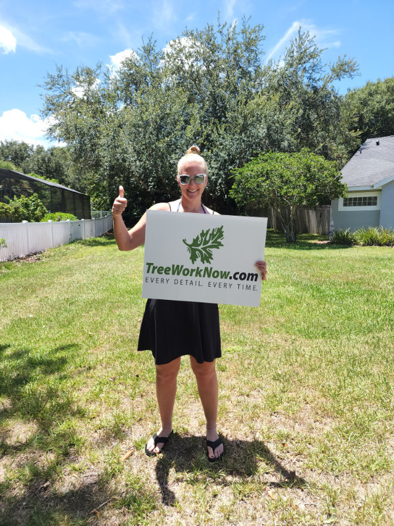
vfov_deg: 73.9
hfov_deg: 58.9
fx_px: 349
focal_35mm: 23
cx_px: 197
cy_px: 263
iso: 12
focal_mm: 6.4
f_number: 1.8
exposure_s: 1/385
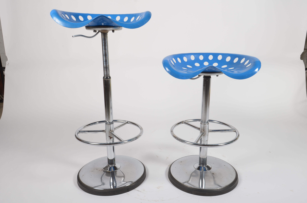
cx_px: 154
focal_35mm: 30
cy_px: 102
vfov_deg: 43.4
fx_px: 255
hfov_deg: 62.0
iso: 100
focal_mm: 20
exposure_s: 1/125
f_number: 11
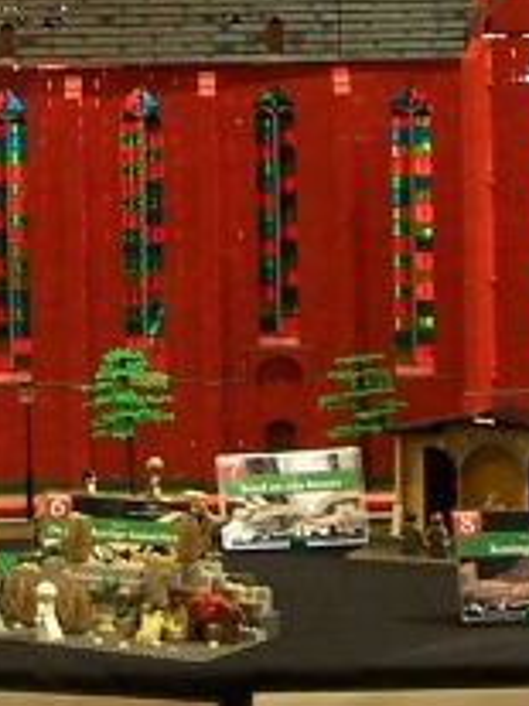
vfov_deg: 10.4
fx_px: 3835
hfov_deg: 7.9
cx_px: 82
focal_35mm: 188
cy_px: -133
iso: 80
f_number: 2.8
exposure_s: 1/2
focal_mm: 6.3
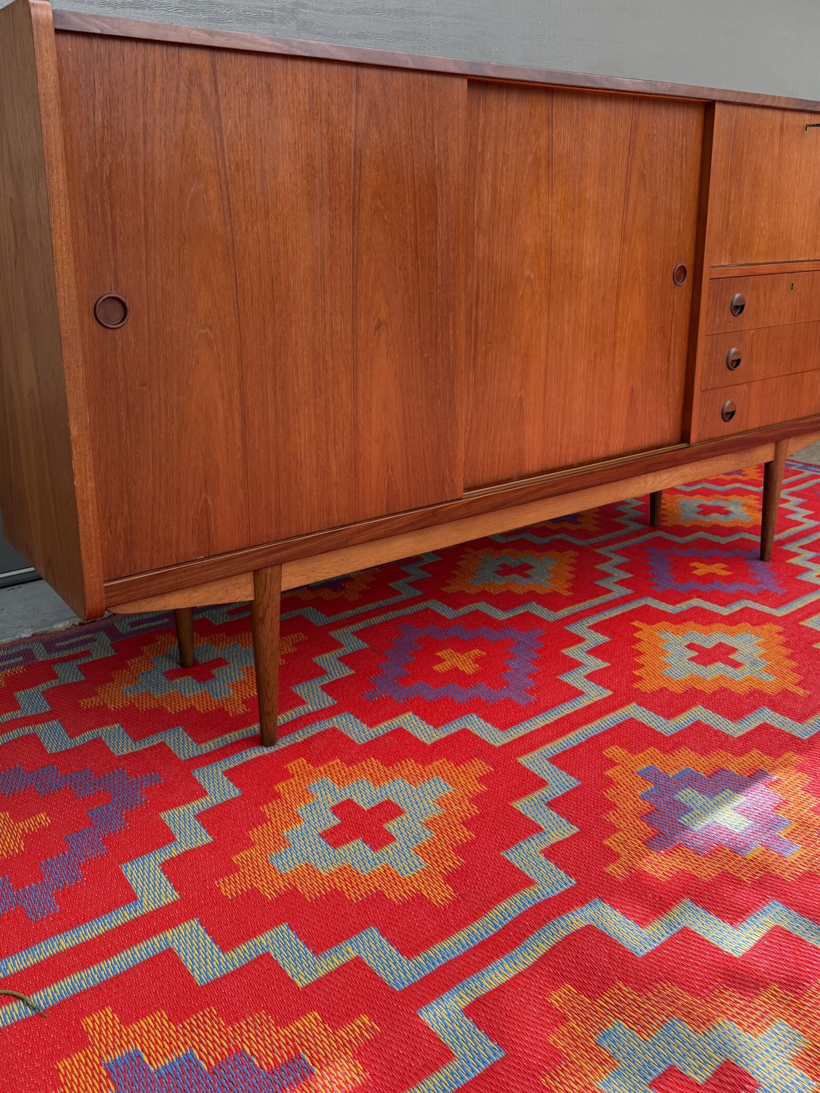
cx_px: 444
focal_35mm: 29
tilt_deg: -10.4
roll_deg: +2.7
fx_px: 916
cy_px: 442
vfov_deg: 61.2
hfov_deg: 48.2
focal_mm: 6.76
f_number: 1.78
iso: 100
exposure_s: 1/796
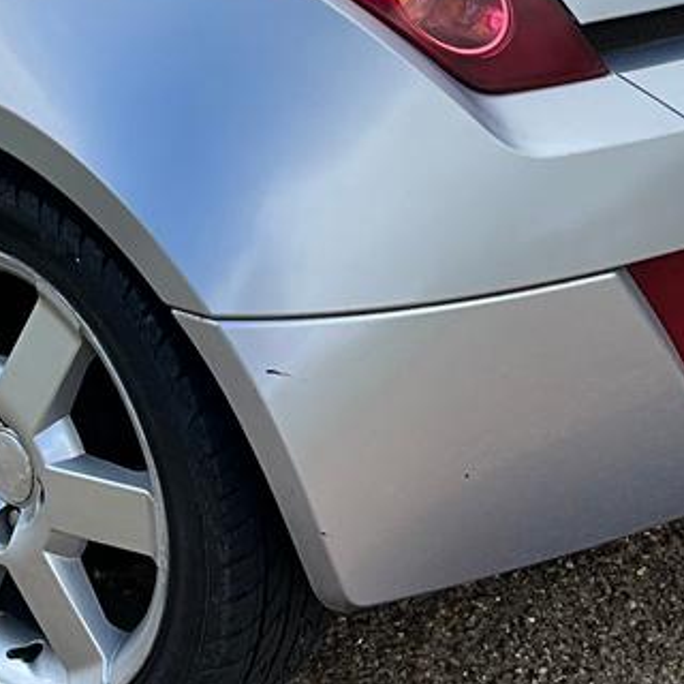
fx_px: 2146
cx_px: 68
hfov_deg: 17.8
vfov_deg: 17.8
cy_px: 41
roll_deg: -4.2
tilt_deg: -20.1
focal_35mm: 96
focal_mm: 3
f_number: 1.8
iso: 25
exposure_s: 1/1098
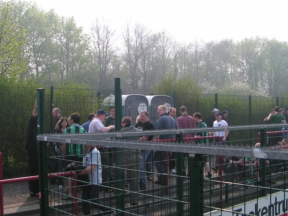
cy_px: 106
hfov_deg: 40.4
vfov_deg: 30.9
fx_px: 391
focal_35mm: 47
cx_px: 141
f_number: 5.6
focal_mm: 5.8
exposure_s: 1/400
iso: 50
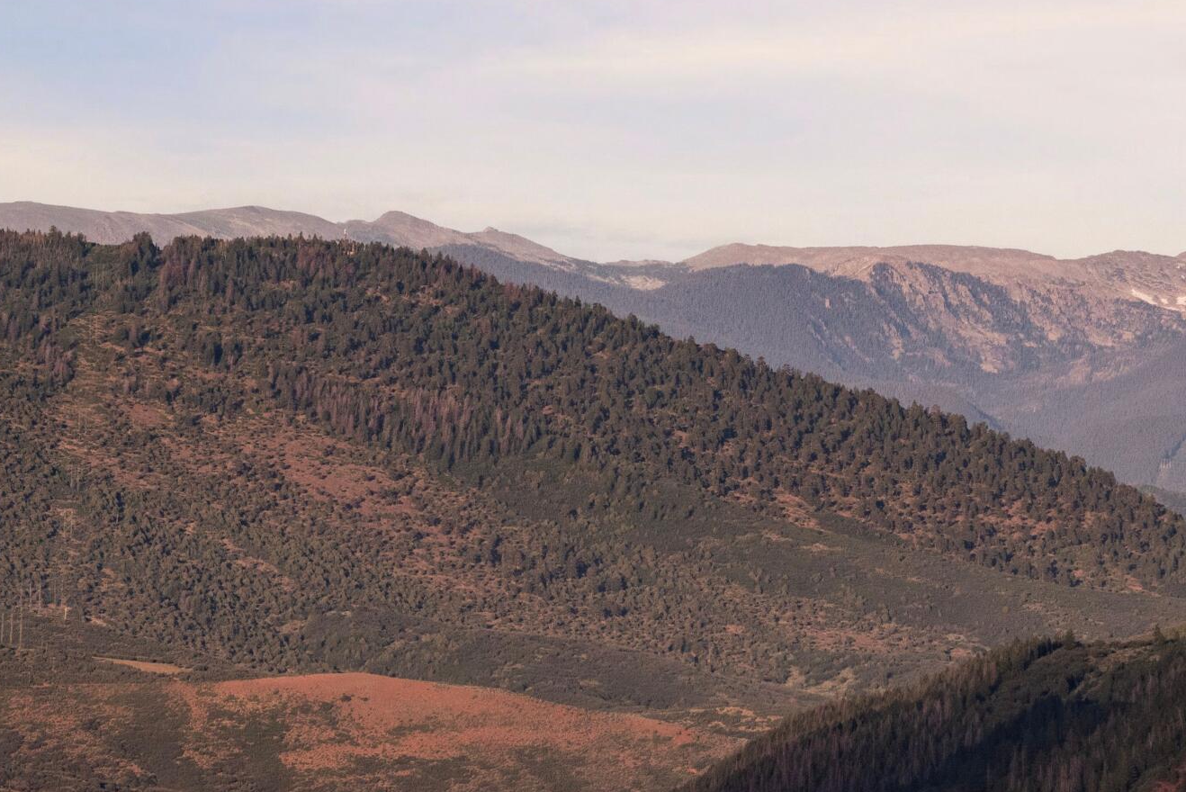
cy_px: 312
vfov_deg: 3.3
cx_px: 722
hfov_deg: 4.9
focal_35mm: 421
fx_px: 13875
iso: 800
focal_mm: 185
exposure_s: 1/2000
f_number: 8
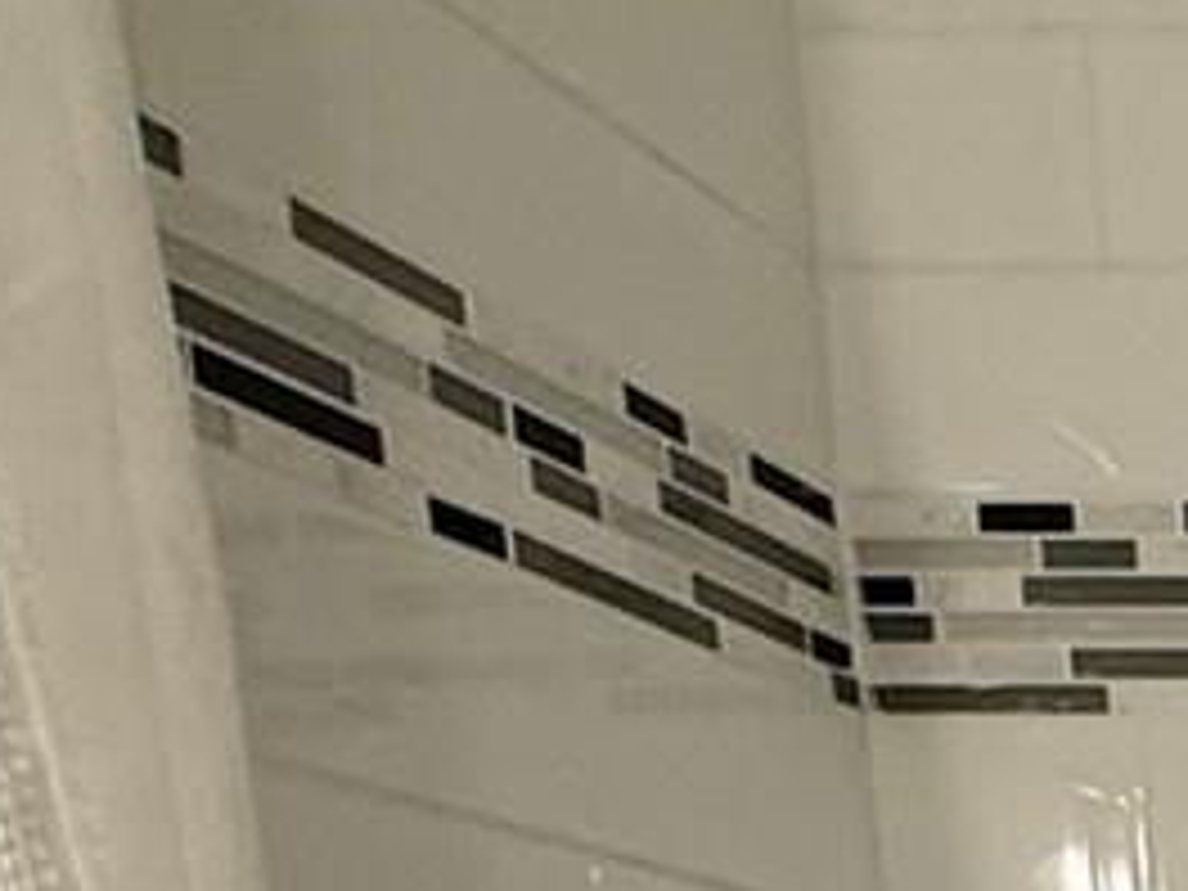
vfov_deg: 14.0
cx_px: 2385
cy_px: 1904
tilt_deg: -11.0
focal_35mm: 85
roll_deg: -0.5
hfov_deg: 17.0
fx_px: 2917
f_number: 2.2
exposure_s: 1/60
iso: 320
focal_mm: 2.22
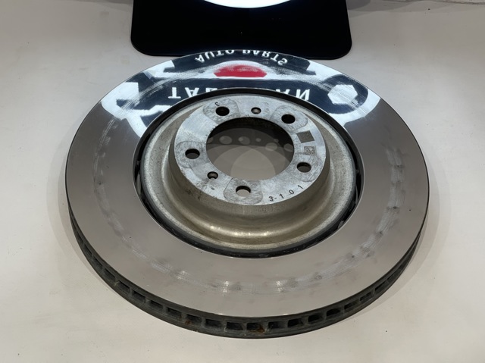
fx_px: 896
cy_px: 182
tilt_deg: -47.0
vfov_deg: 22.9
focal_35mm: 64
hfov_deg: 30.3
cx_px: 242
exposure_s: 1/100
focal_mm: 7.5
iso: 160
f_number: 2.2
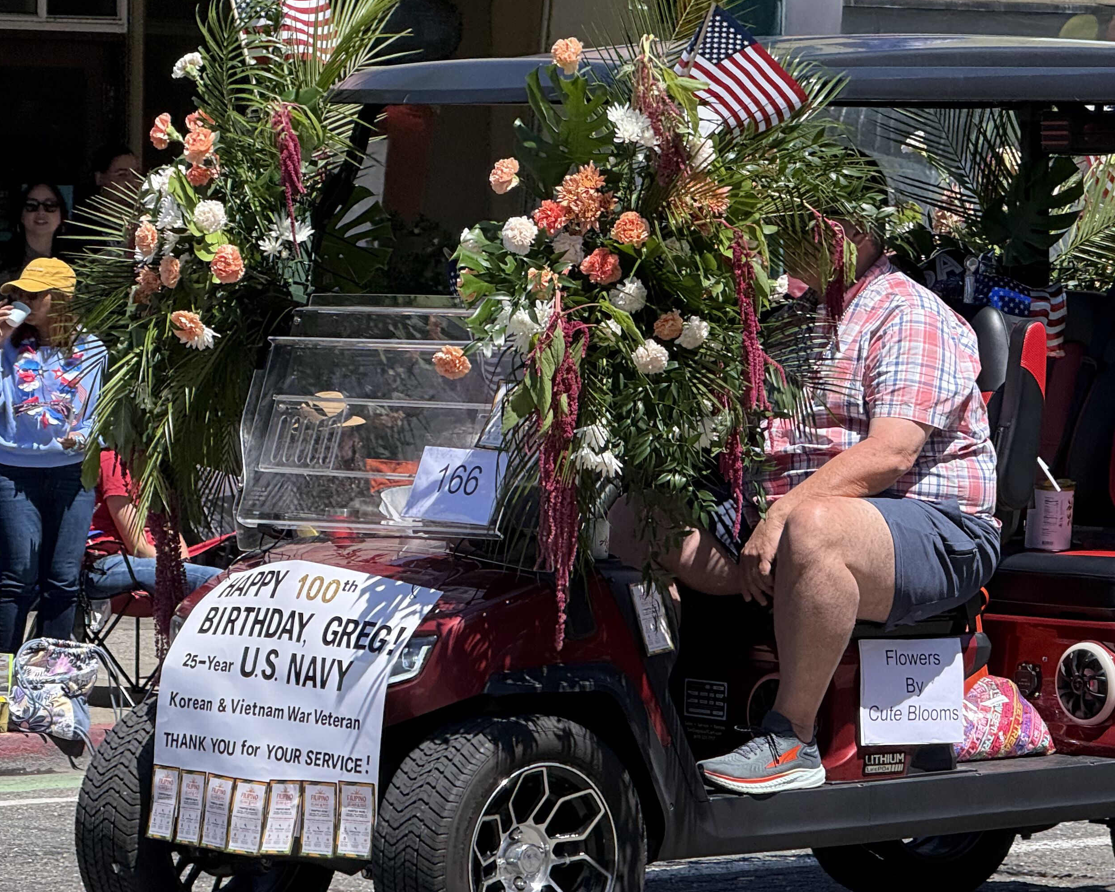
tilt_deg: -3.1
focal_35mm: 190
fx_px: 6270
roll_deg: -0.2
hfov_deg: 10.2
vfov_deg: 8.1
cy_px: 479
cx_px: 713
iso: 64
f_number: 2.8
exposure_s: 1/990
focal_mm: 15.66
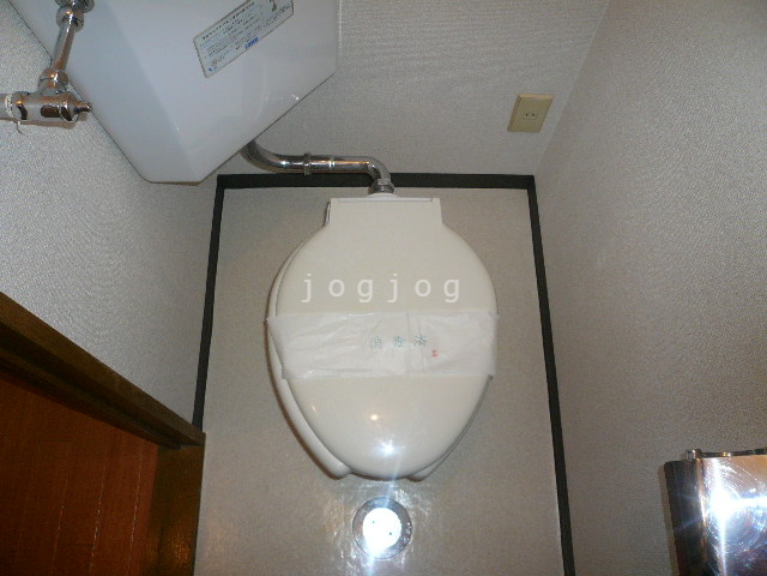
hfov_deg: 63.4
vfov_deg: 49.7
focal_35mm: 28
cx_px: 384
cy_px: 288
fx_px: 620
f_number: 2.8
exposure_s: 1/30
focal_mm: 4.6
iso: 100
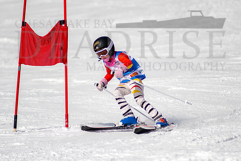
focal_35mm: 606
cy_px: 79
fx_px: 4056
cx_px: 125
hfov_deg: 3.4
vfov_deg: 2.3
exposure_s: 1/6400
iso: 100
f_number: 2.8
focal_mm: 300
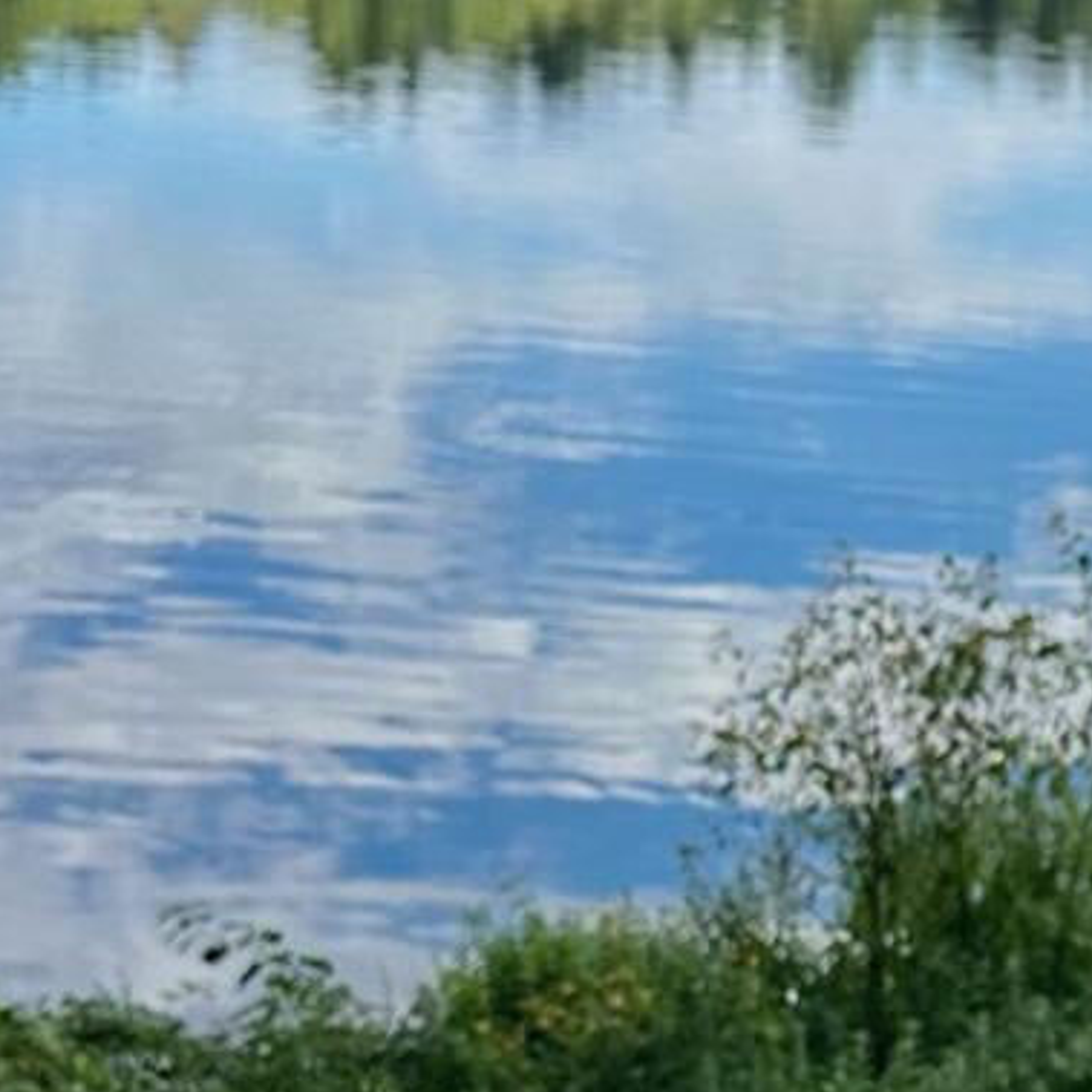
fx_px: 3997
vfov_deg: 15.6
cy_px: 619
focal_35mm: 112
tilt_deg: -10.4
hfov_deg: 14.4
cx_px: 1717
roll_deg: -4.1
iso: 80
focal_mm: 6.86
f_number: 1.78
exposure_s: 1/3717
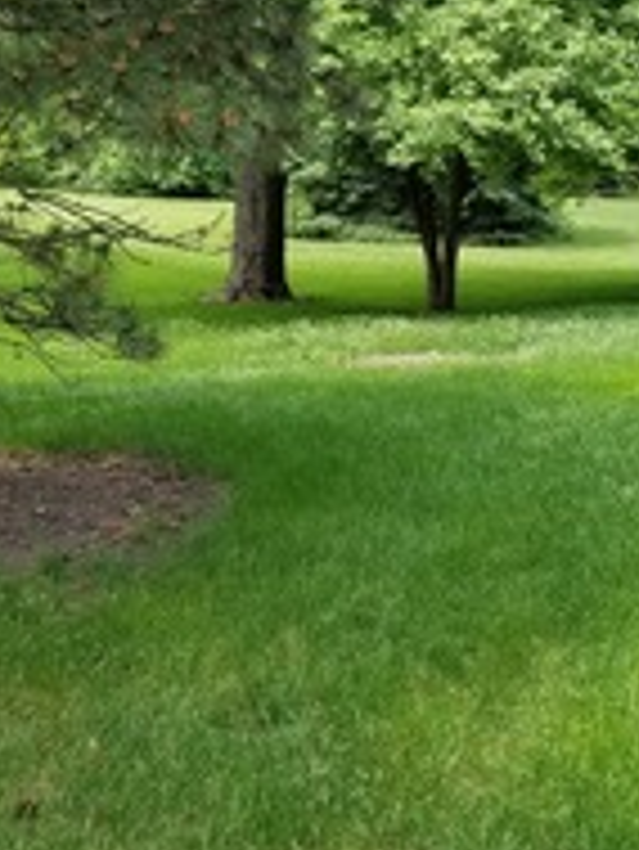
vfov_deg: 29.3
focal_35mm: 66
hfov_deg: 22.1
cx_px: 486
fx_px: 1623
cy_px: 378
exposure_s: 1/552
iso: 50
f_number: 1.7
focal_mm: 4.2
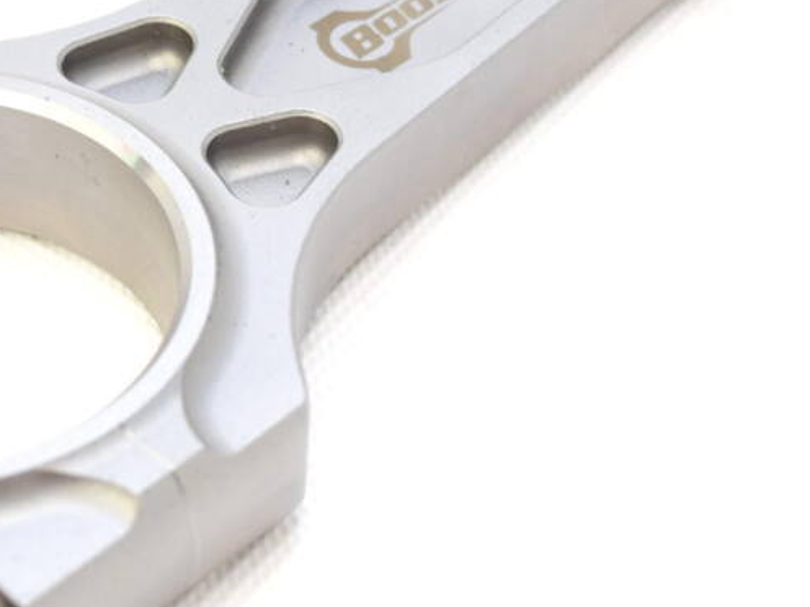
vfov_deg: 12.1
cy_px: 88
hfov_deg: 16.1
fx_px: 2855
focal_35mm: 122
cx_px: 232
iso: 400
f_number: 5.6
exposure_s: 1/125
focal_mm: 28
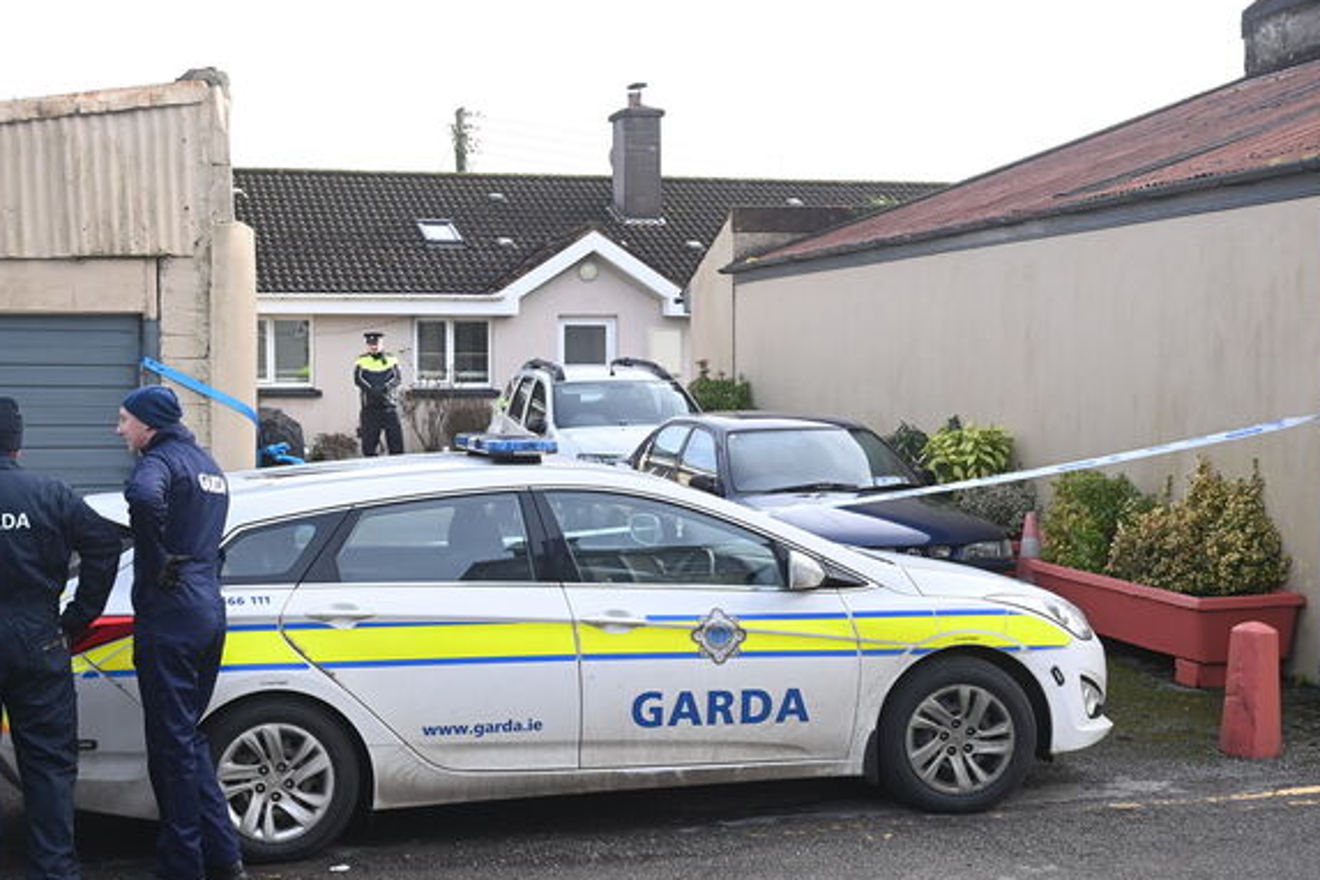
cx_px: 452
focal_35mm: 53
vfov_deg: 25.5
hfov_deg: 37.2
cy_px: 492
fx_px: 1943
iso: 1000
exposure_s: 1/1000
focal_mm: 38
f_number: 6.3
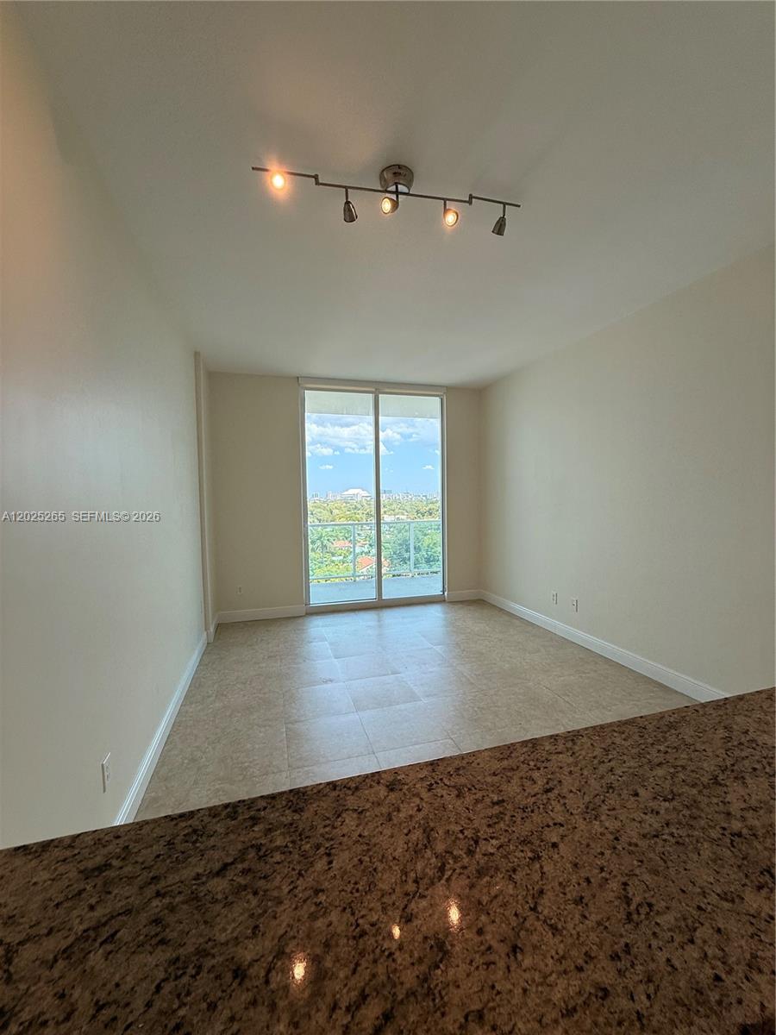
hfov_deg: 85.7
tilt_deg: -2.6
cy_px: 518
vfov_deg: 102.1
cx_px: 388
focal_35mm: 14
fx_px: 418
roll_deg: +0.2
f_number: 2.2
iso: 64
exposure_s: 1/486
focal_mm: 2.22
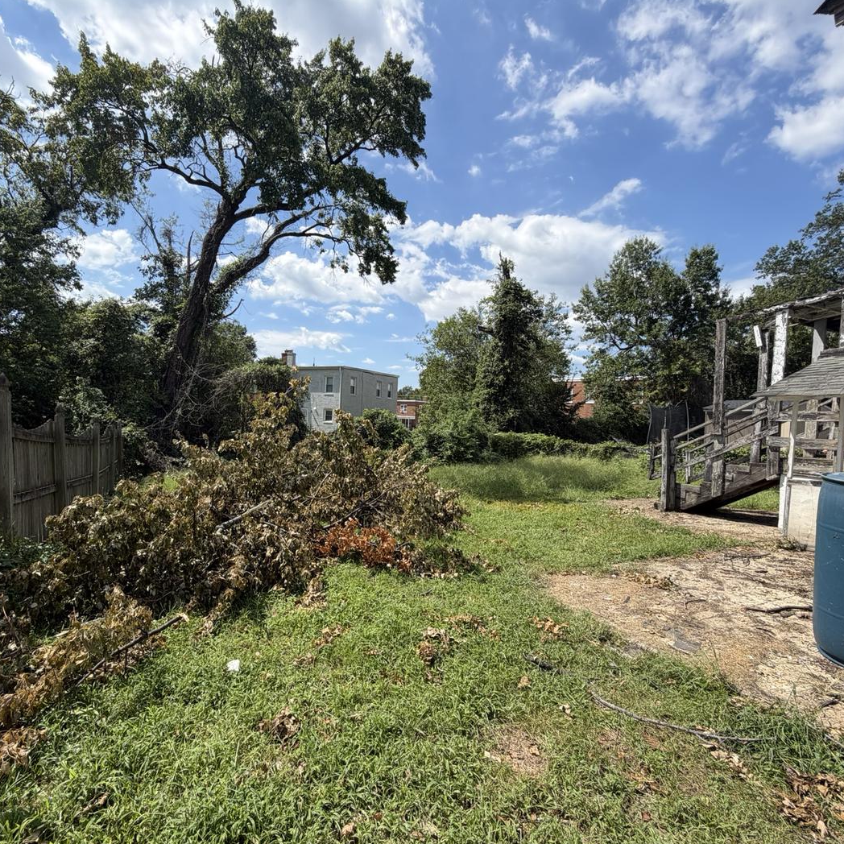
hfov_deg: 83.7
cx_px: 376
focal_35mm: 17
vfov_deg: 84.0
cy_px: 420
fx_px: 469
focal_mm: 2.22
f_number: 2.2
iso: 25
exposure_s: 1/770
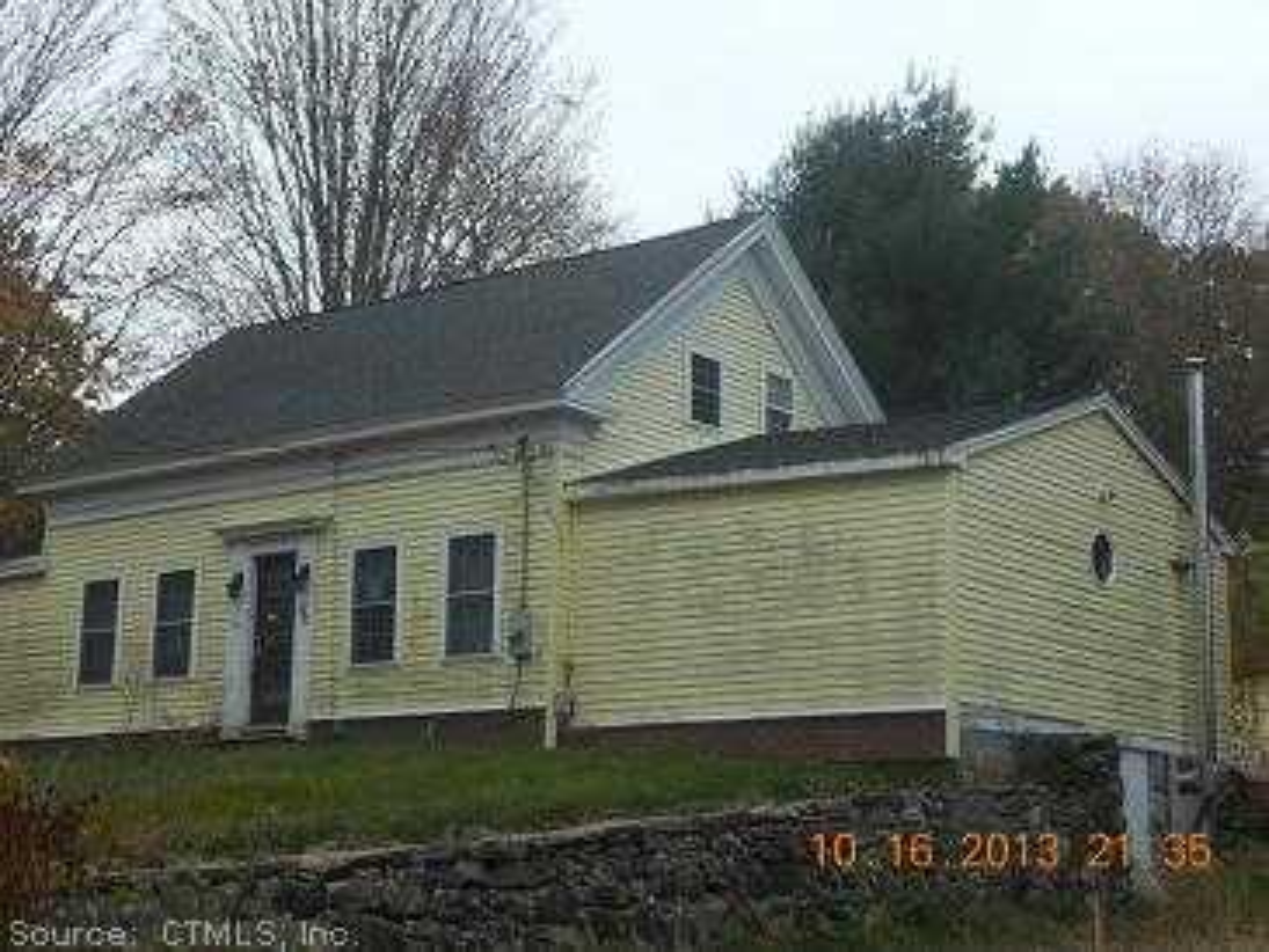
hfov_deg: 35.5
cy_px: 476
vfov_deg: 27.0
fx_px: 1980
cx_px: 634
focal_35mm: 54
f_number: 3.7
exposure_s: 1/250
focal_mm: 9.6
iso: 250
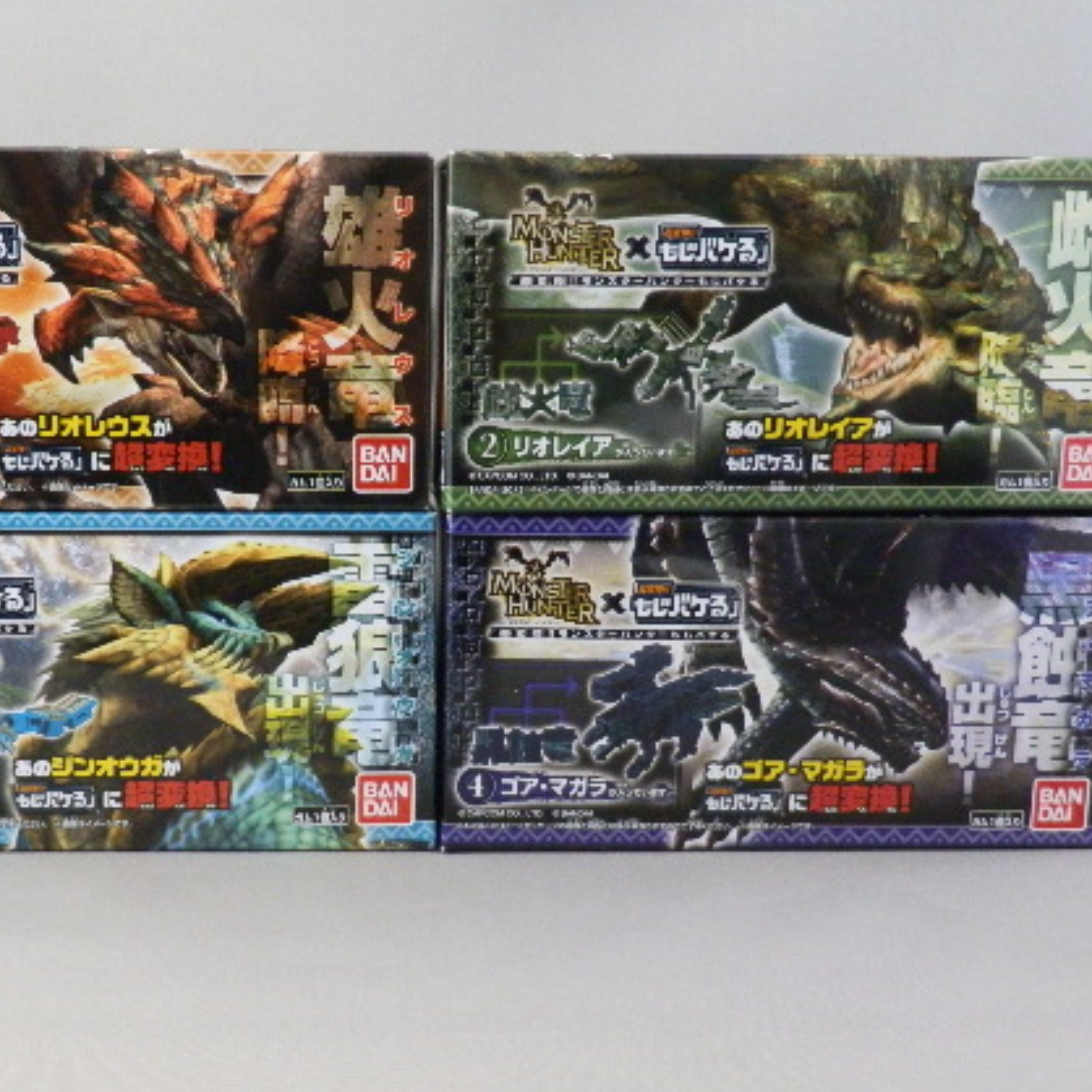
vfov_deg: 36.8
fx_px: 1642
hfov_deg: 36.6
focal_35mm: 46
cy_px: 554
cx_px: 410
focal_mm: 6.17
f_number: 3.5
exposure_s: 1/8
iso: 320
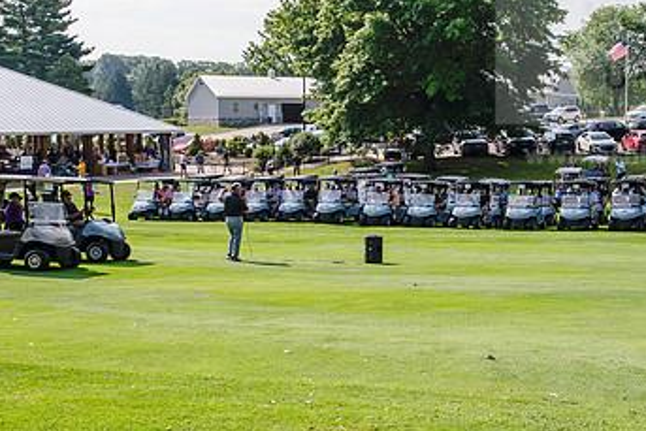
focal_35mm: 49
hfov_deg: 39.8
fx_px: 880
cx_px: 439
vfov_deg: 27.5
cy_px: 195
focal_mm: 29
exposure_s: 1/640
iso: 80
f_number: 3.5
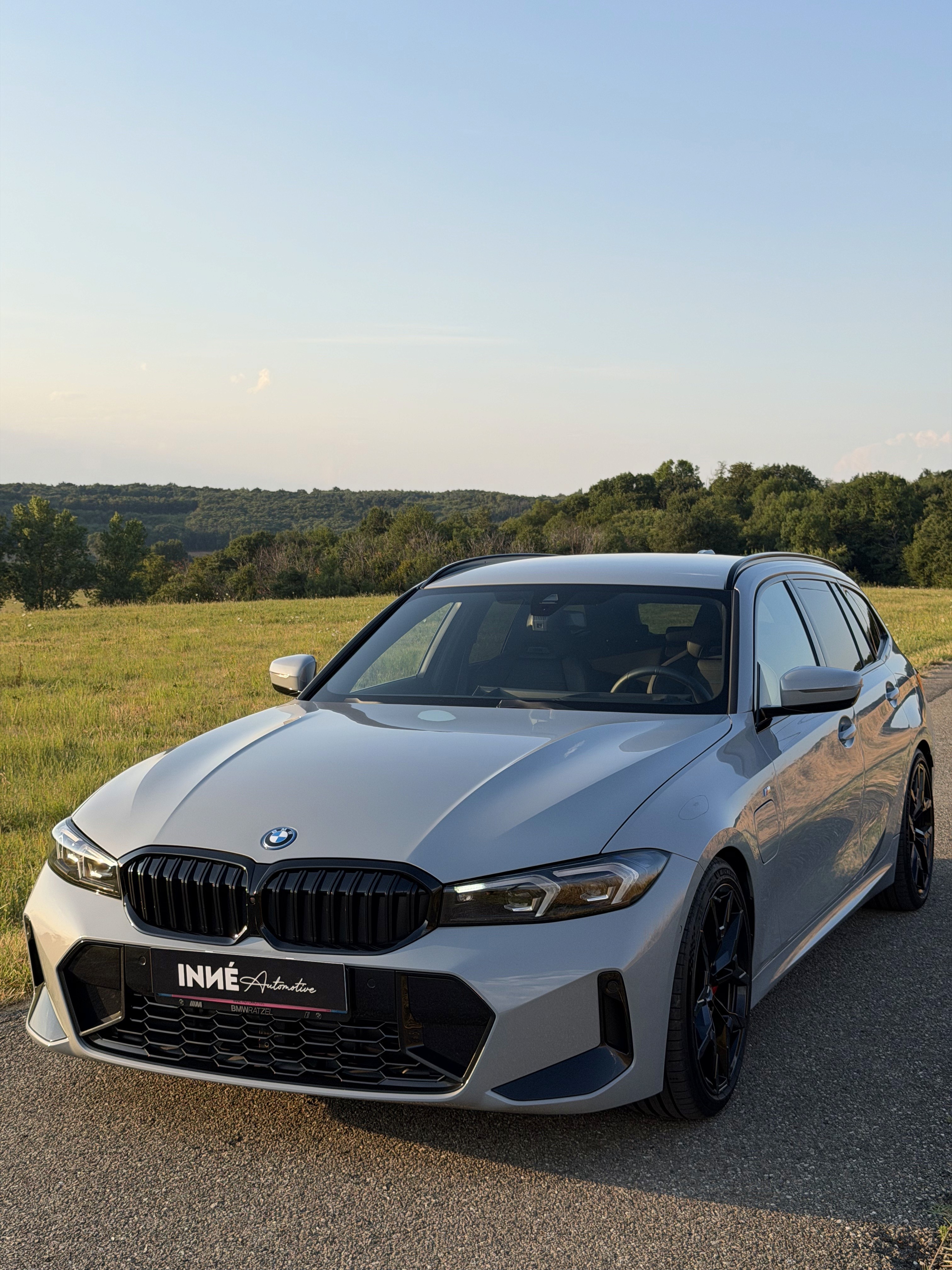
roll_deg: -1.4
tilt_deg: -4.0
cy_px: 635
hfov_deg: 30.3
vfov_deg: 39.7
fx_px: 1760
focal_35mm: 48
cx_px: 476
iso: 64
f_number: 1.78
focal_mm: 6.76
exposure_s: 1/2033
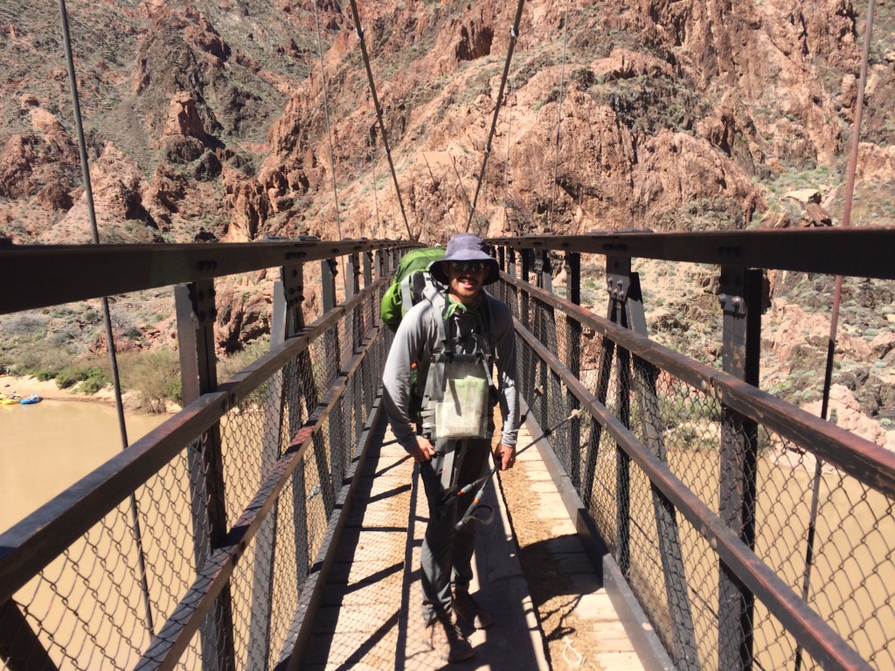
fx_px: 750
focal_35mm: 29
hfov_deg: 61.7
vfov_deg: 48.2
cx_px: 448
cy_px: 336
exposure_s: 1/1282
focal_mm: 4.15
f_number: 2.2
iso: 32
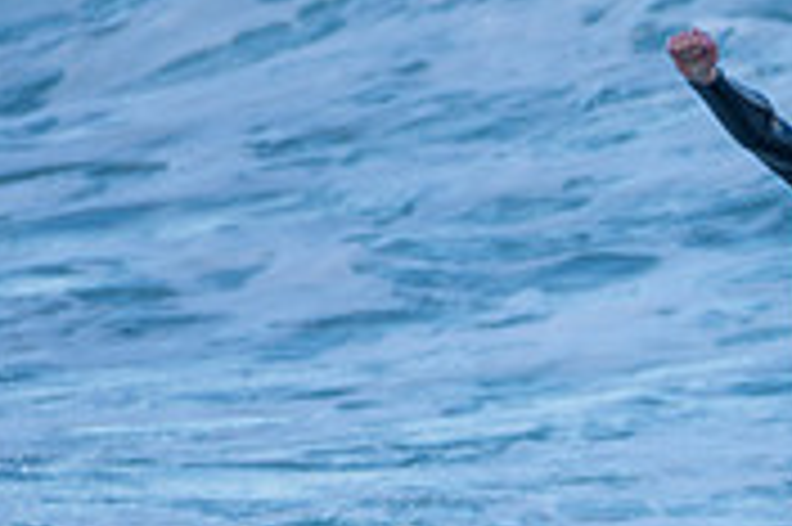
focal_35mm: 2472
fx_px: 54332
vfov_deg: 0.6
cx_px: 1184
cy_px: 753
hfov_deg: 0.8
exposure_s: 1/400
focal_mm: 500
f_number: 5.6
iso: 160
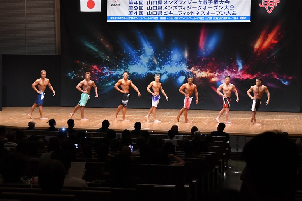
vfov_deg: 16.6
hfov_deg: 24.8
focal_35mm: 82
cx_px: 151
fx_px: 688
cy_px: 100
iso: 8000
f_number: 5.6
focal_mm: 55
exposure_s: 1/400
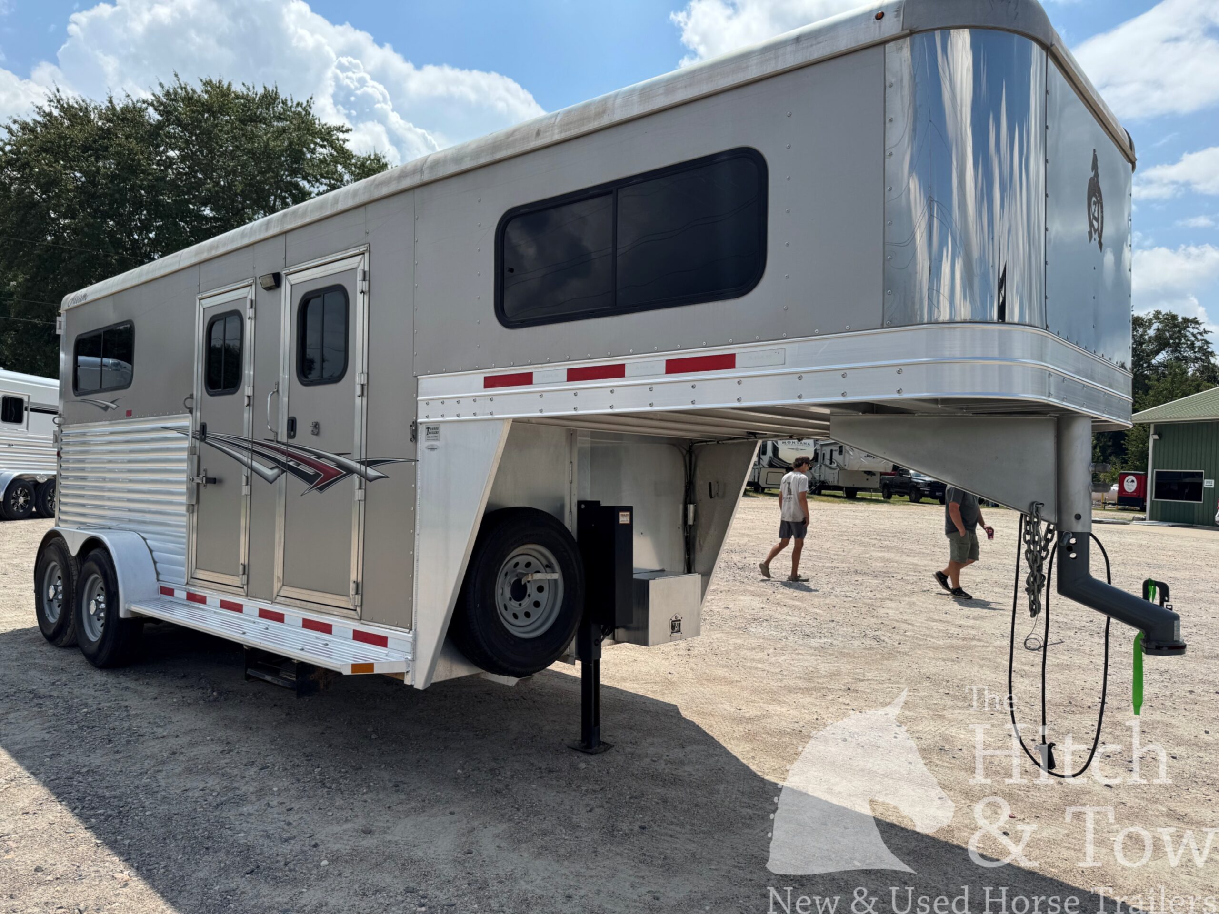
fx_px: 845
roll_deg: -2.7
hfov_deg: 71.6
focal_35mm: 24
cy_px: 457
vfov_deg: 56.8
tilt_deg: -0.5
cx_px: 610
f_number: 1.78
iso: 80
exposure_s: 1/7092
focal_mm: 6.76
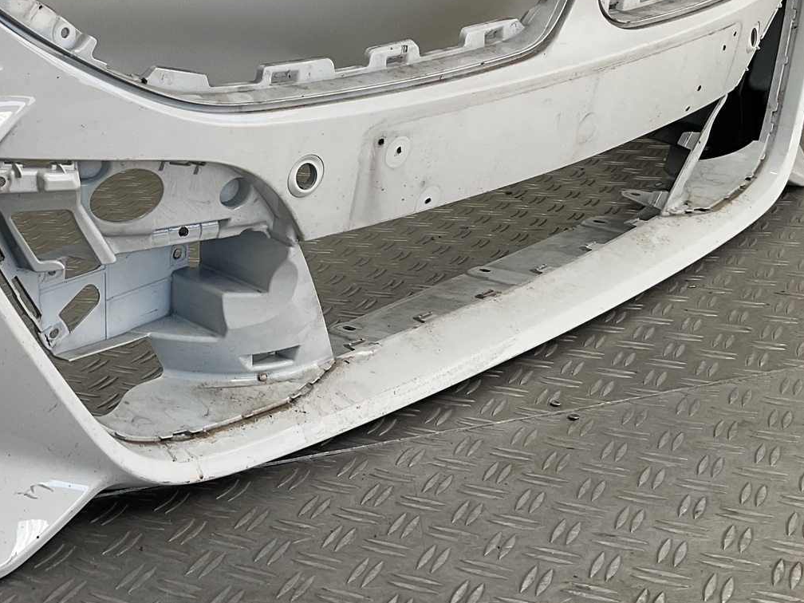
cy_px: 120
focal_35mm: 58
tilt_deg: -10.8
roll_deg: +5.3
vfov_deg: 24.8
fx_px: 1347
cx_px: 164
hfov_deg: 32.4
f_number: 1.8
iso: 16
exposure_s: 1/307
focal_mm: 3
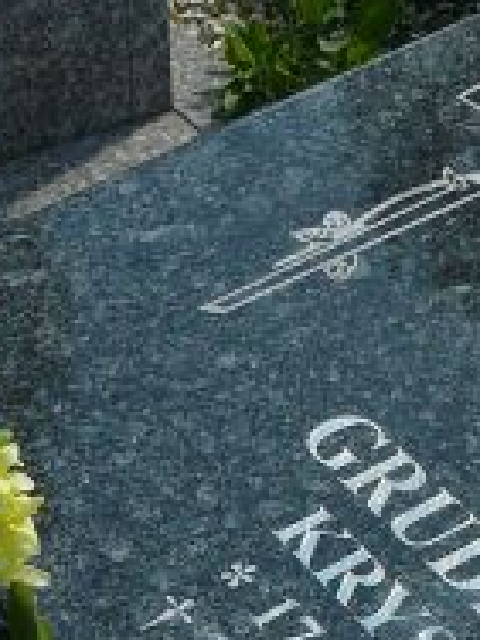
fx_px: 2200
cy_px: 732
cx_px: 388
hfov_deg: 12.4
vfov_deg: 16.0
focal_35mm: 119
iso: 80
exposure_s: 1/400
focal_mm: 5.2
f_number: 5
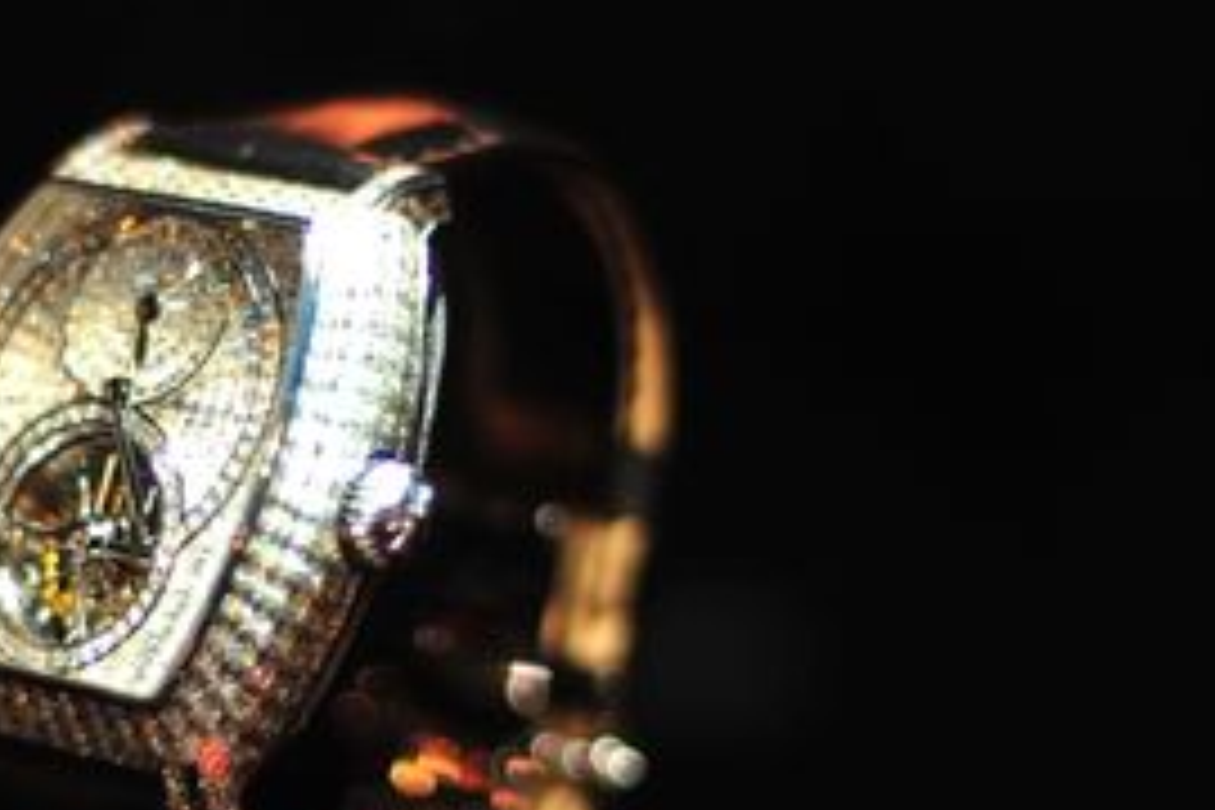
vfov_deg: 9.9
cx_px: 263
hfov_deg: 14.7
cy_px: 495
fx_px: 4691
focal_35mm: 139
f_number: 1.8
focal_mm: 50
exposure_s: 1/125
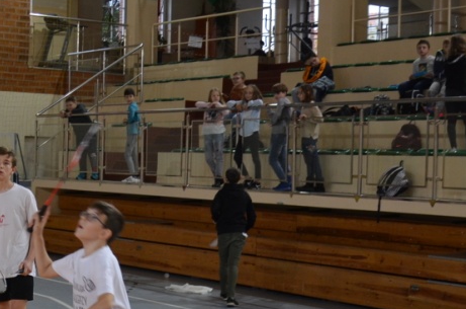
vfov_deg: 17.0
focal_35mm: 80
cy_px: 146
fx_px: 1033
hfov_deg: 24.4
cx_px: 8
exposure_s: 1/50
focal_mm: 24
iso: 800
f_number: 3.8
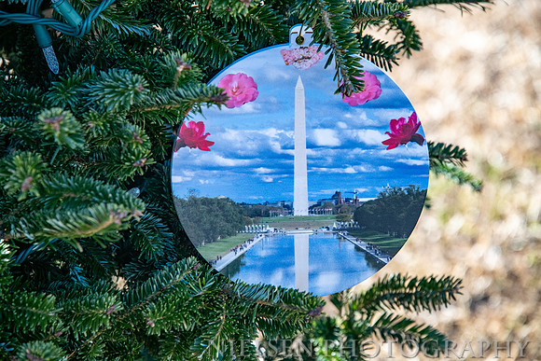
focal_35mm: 300
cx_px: 270
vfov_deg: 4.6
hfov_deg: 6.9
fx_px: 4509
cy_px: 180
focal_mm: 300
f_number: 9
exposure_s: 1/640
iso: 400
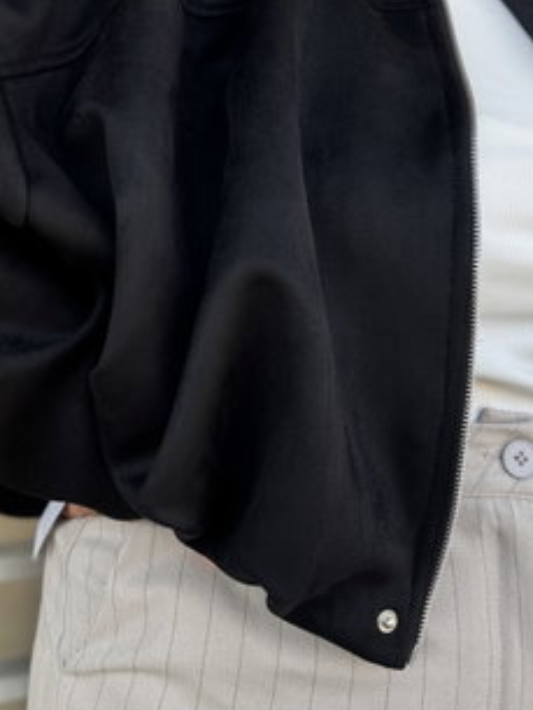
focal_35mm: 42
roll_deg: -1.4
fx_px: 862
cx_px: 149
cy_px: 227
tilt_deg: +0.3
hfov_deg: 33.8
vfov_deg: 44.0
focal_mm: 6.76
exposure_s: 1/484
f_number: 1.78
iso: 80
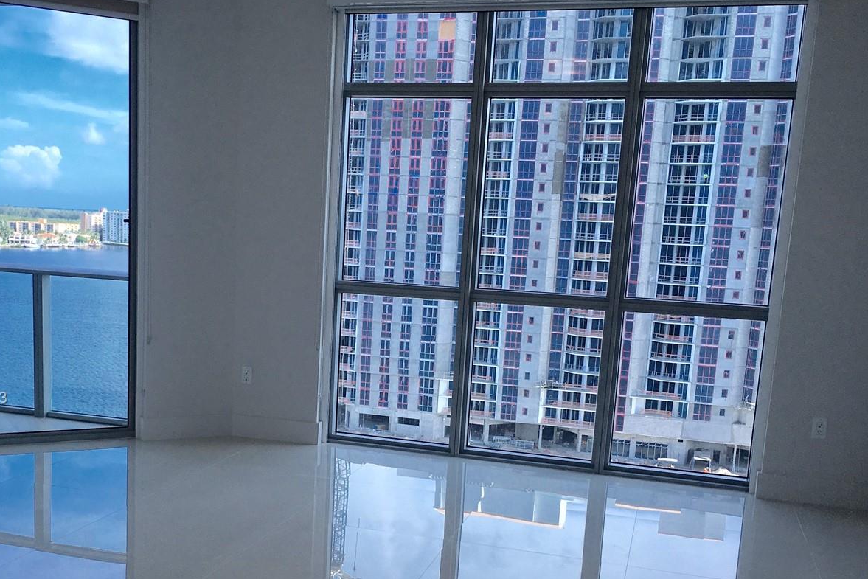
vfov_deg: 32.3
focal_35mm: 41
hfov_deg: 47.2
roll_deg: -2.2
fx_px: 989
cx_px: 361
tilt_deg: -8.9
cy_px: 399
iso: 25
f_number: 2.2
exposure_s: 1/490
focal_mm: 4.15
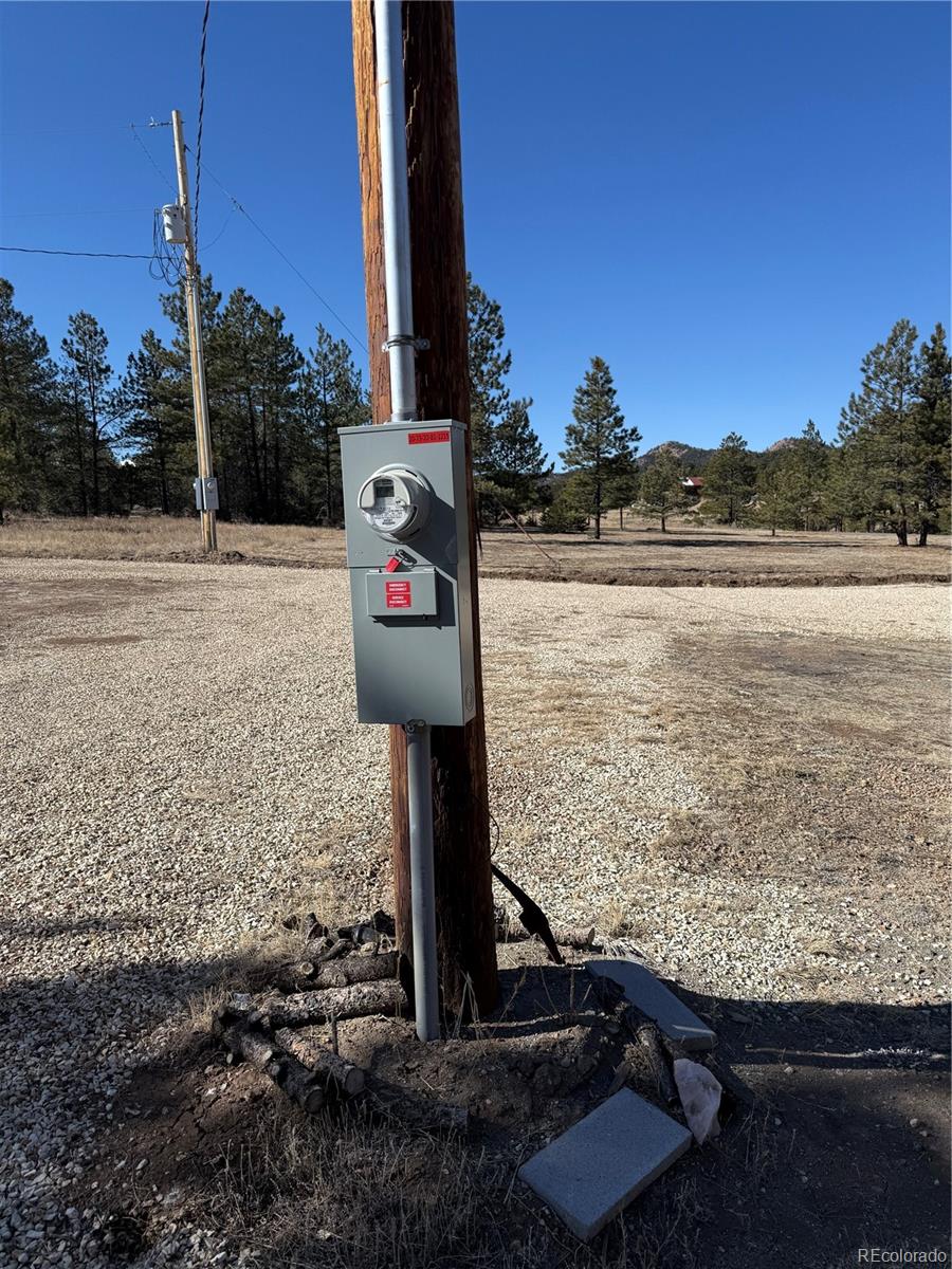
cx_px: 476
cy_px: 634
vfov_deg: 71.6
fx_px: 880
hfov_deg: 56.8
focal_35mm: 24
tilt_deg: -7.1
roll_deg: +1.1
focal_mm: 6.76
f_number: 1.78
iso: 80
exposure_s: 1/4673
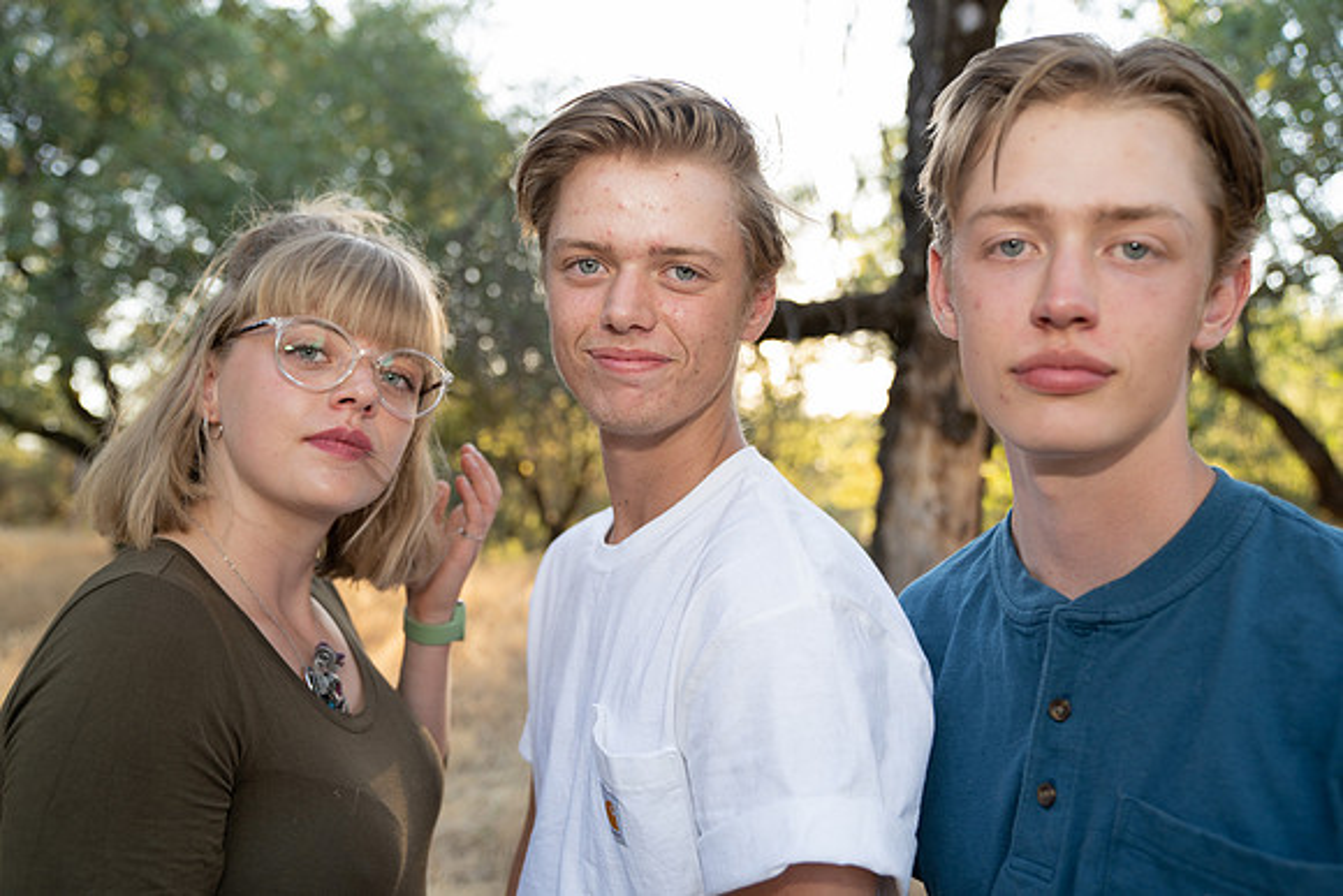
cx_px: 672
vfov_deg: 48.0
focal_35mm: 27
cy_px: 448
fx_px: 1007
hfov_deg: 67.4
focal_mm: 27
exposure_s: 1/160
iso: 250
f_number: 2.8
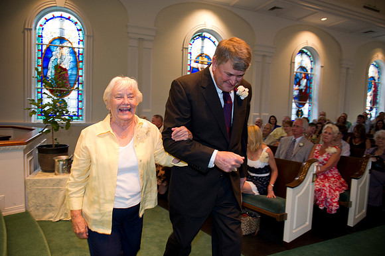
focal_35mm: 24
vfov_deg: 53.1
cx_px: 192
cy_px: 128
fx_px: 257
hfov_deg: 73.8
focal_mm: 24
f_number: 2.8
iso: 1600
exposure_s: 1/60
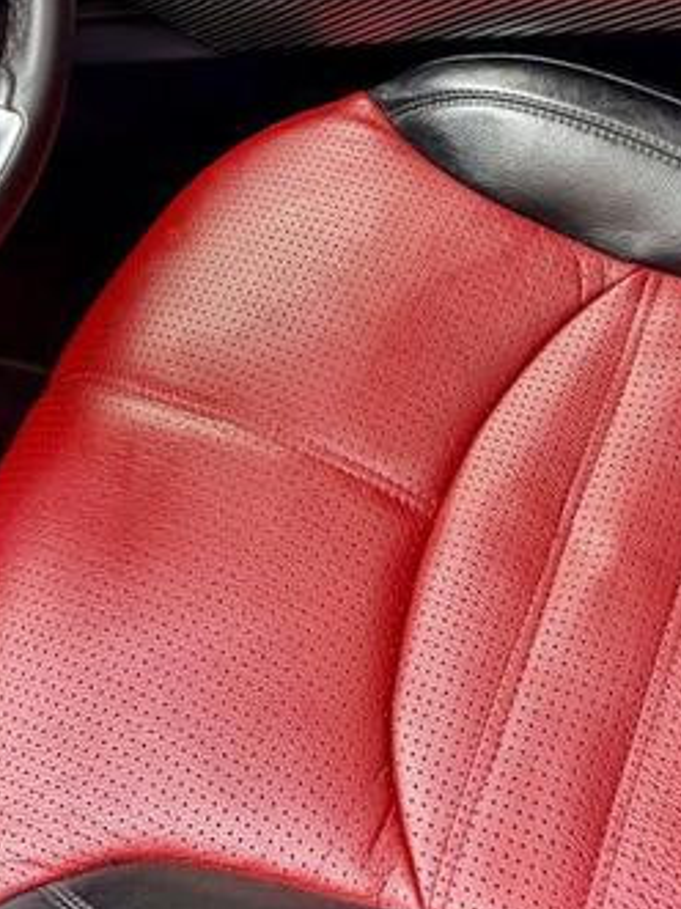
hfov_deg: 22.3
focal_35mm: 63
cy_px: -67
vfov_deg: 28.2
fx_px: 1654
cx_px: -11
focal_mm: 6.76
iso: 80
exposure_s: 1/121
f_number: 1.78
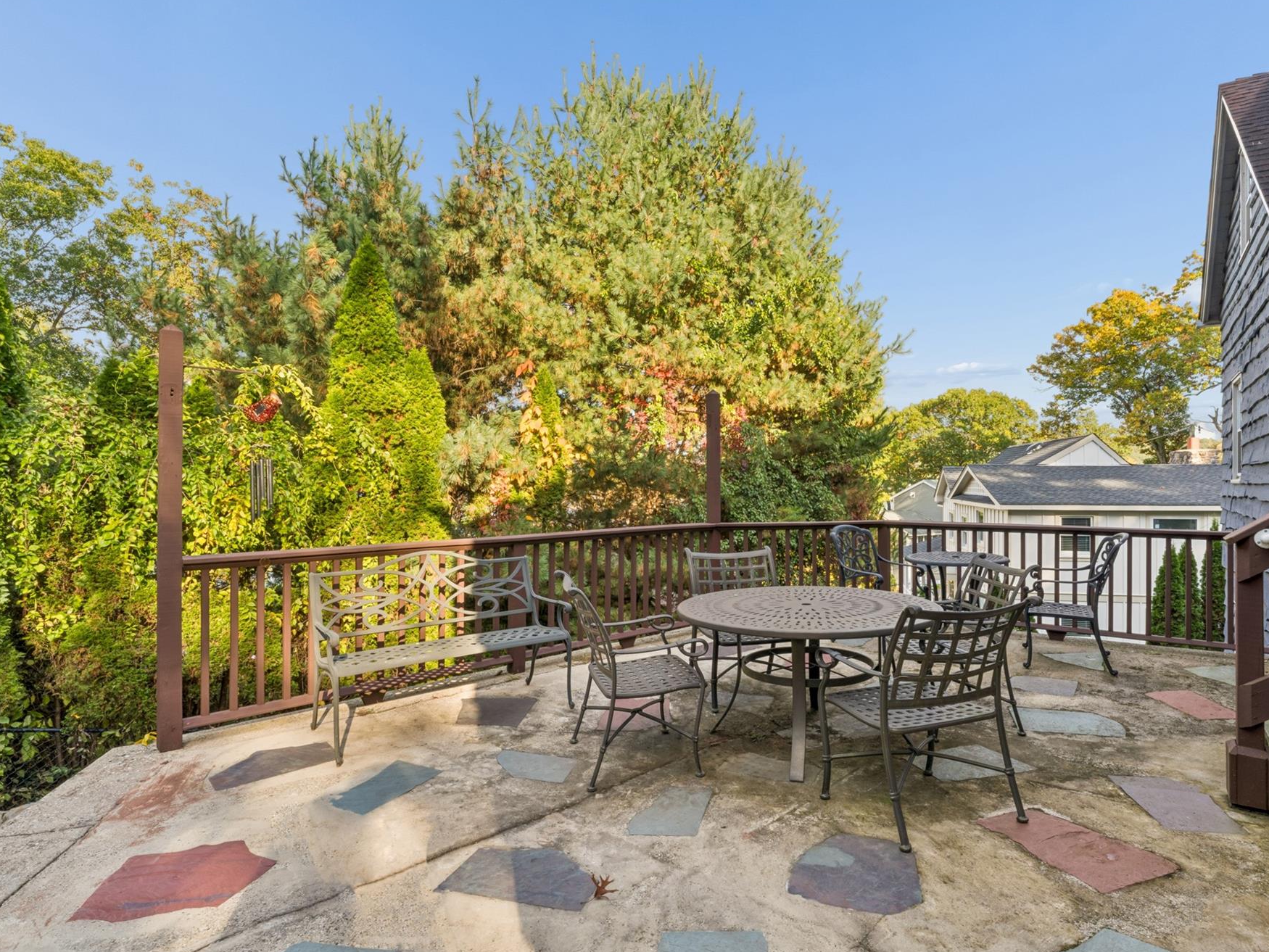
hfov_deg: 86.8
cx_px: 693
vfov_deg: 70.9
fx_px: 668
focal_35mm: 18
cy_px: 487
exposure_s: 1/5
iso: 100
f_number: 22
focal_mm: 16.2
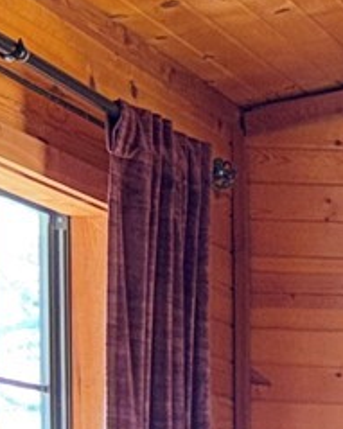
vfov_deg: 9.8
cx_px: 1185
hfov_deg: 7.0
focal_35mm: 188
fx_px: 2387
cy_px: 740
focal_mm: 6.76
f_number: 1.78
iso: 50
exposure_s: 1/20
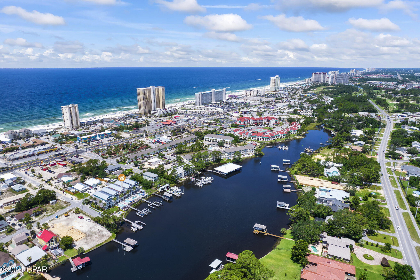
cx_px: 210
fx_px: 257
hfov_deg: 78.6
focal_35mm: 22
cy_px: 140
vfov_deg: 57.2
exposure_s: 1/1250
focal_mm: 8.38
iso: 100
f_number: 2.8
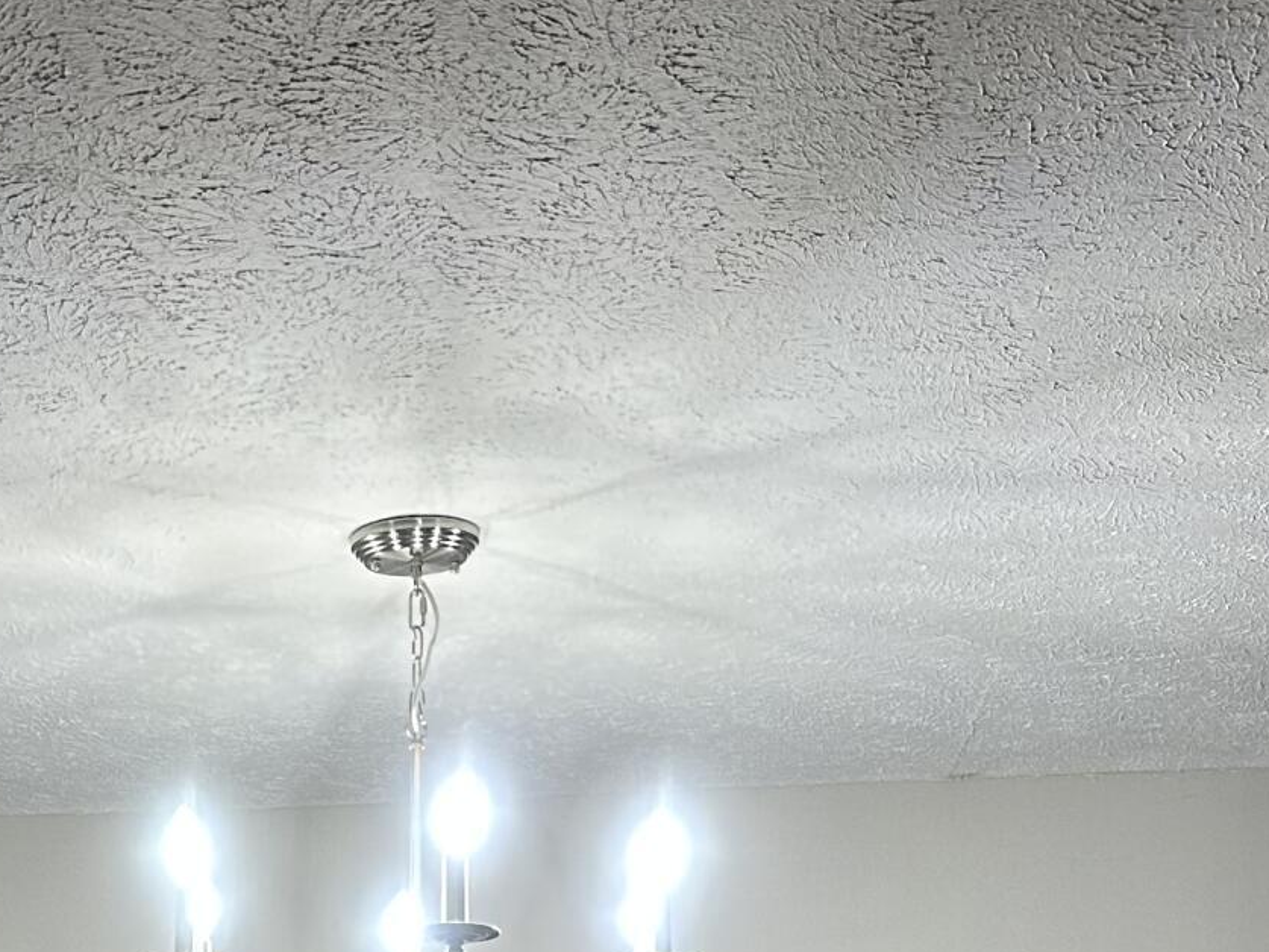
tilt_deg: +1.1
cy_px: 1611
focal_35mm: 86
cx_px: 264
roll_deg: -0.9
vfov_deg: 15.3
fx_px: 3153
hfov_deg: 22.5
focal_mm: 6.86
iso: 125
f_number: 1.78
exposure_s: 1/60
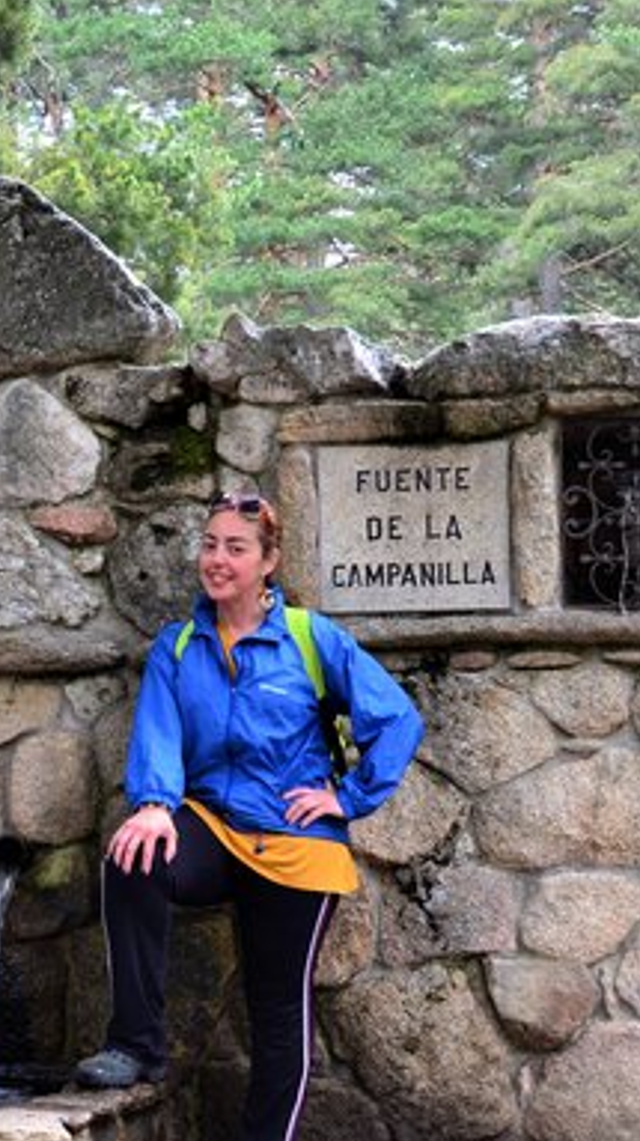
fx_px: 1783
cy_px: 739
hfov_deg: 19.8
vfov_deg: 35.2
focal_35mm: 59
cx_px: 21
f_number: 8
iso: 640
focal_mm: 18
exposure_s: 1/60
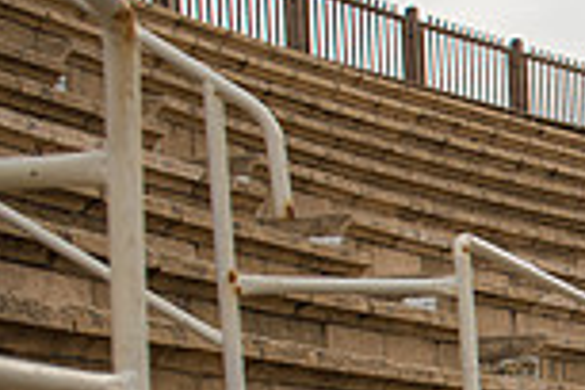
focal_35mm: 91
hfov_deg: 17.5
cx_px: 1097
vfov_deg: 14.3
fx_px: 1479
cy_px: 533
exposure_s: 1/640
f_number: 3.5
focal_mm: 24
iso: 100
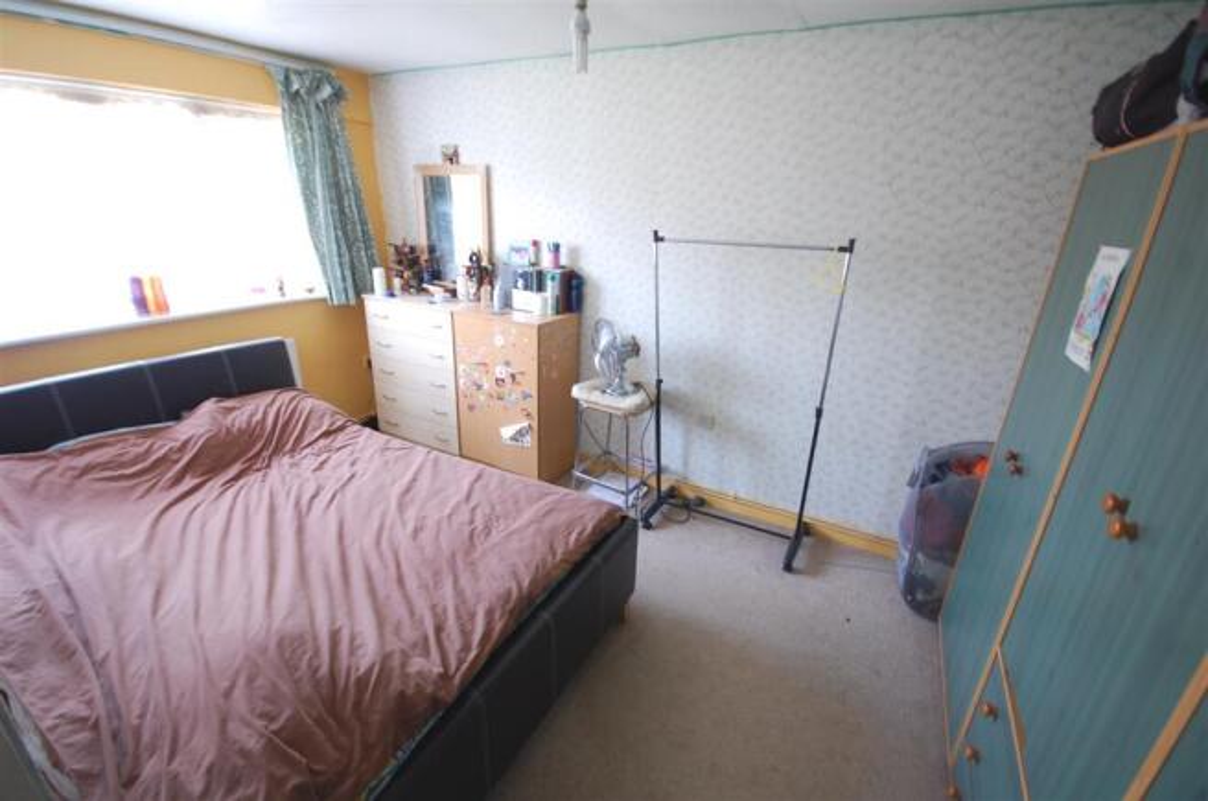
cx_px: 604
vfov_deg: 77.1
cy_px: 400
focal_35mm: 15
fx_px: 502
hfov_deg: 100.5
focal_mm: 10
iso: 200
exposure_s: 1/5
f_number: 4
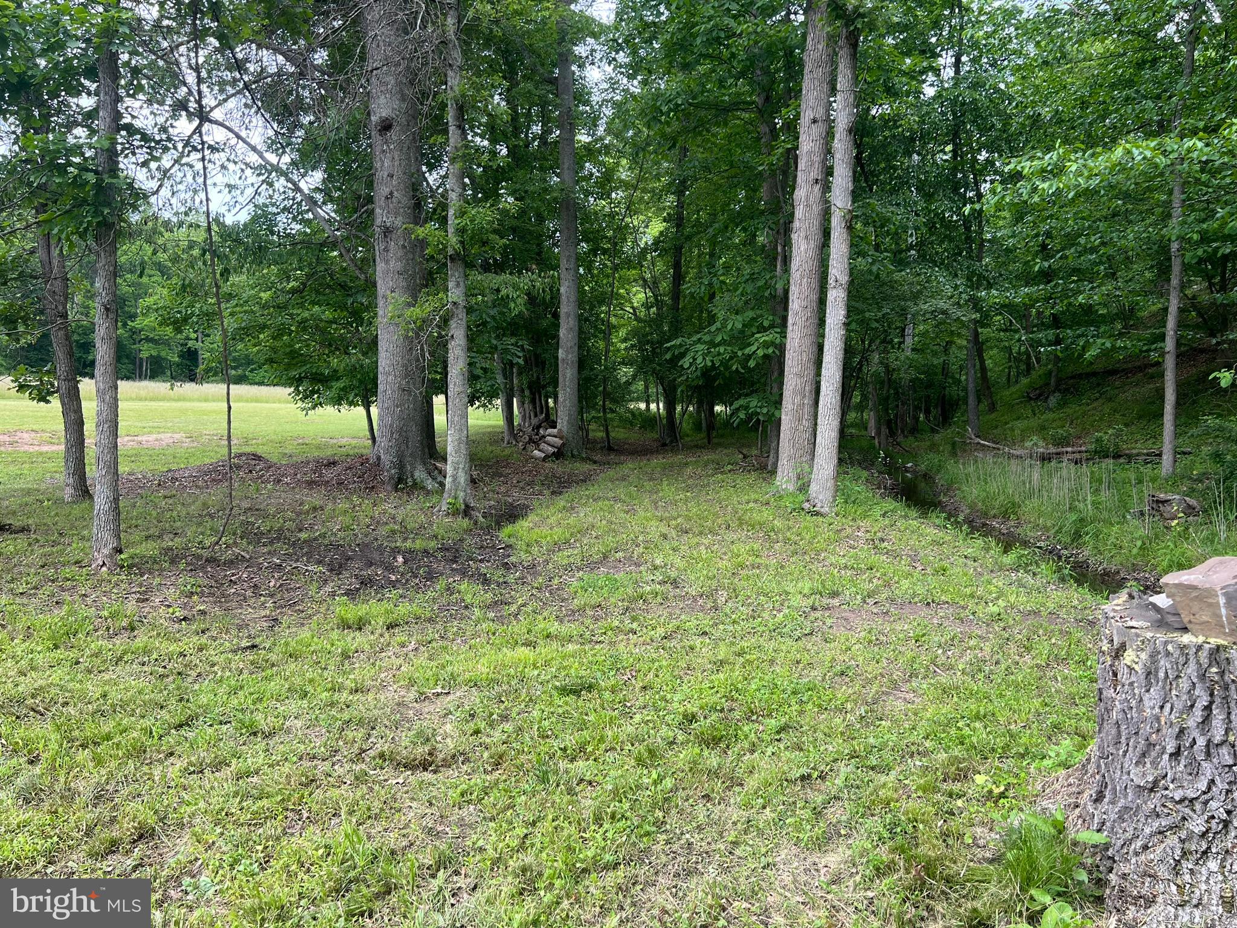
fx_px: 929
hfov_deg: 67.3
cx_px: 618
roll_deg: -1.6
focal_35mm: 26
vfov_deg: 53.1
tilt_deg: -3.3
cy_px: 464
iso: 50
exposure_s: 1/591
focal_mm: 5.7
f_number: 1.5
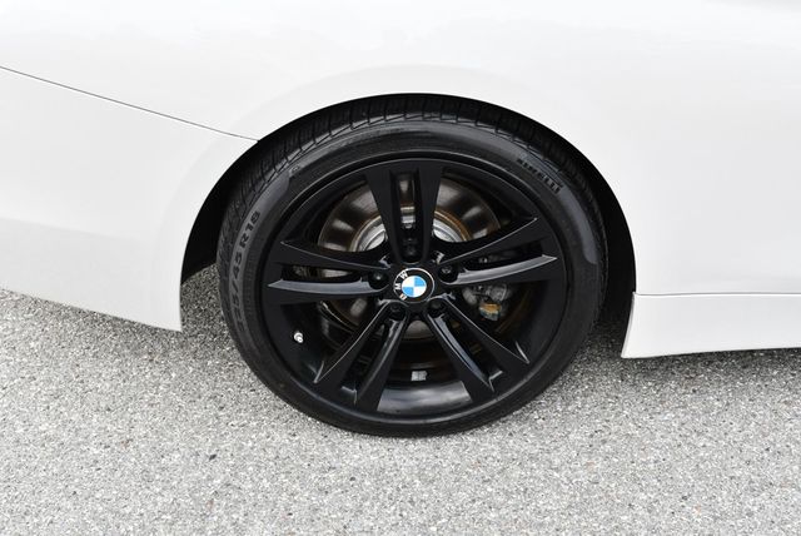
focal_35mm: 44
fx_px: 980
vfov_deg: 30.6
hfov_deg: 44.5
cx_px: 400
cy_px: 268
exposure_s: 1/250
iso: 200
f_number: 5.6
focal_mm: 22
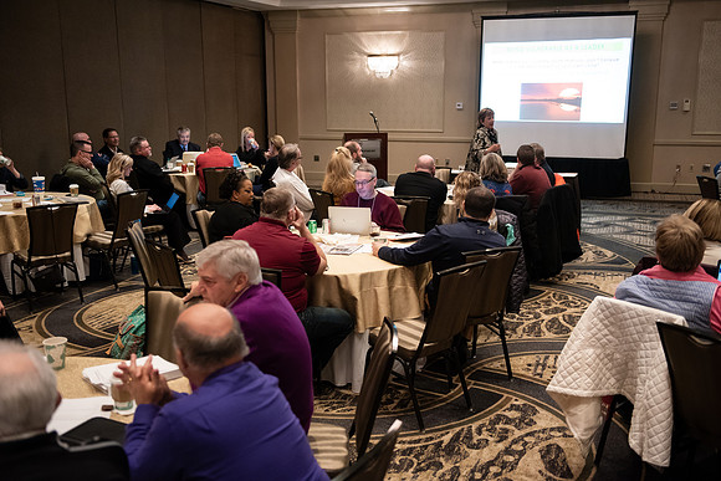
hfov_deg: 50.7
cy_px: 240
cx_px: 360
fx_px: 761
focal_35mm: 38
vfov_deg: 35.1
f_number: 3.2
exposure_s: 1/160
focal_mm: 38
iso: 4000
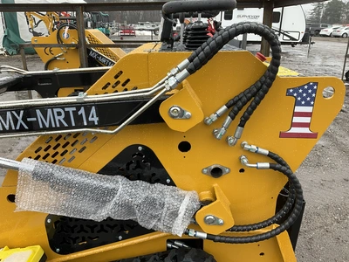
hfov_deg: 61.7
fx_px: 292
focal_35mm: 29
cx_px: 174
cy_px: 131
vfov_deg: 48.2
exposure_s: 1/122
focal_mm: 3
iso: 20
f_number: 1.8
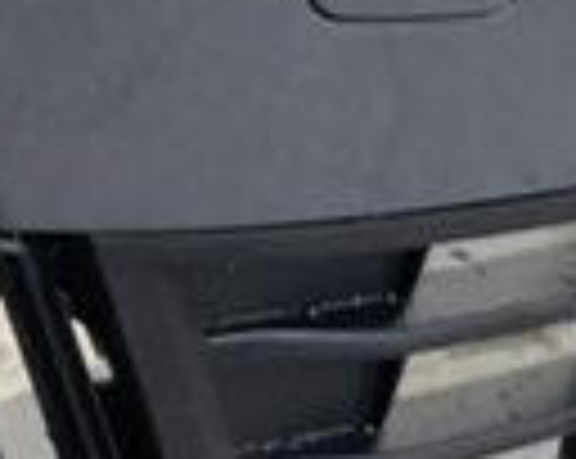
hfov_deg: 8.1
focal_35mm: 223
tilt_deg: -10.6
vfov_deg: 6.8
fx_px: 3796
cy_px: -274
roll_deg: -1.8
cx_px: -702
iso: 40
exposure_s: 1/120
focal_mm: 3
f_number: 1.8
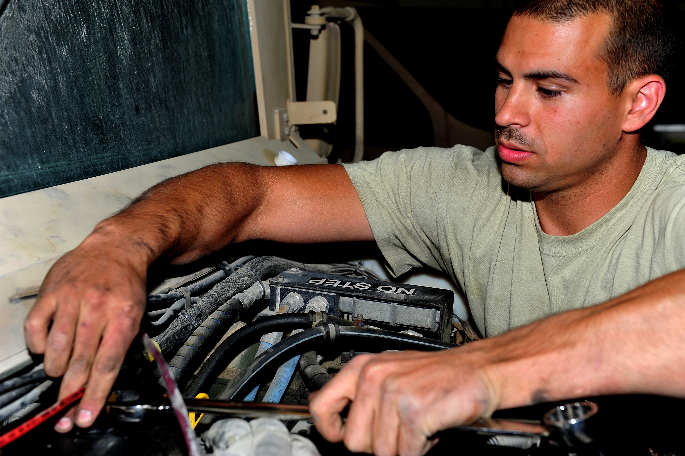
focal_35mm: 50
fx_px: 951
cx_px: 342
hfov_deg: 39.6
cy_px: 228
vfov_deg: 27.0
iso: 200
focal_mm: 50
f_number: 5.6
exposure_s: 1/80
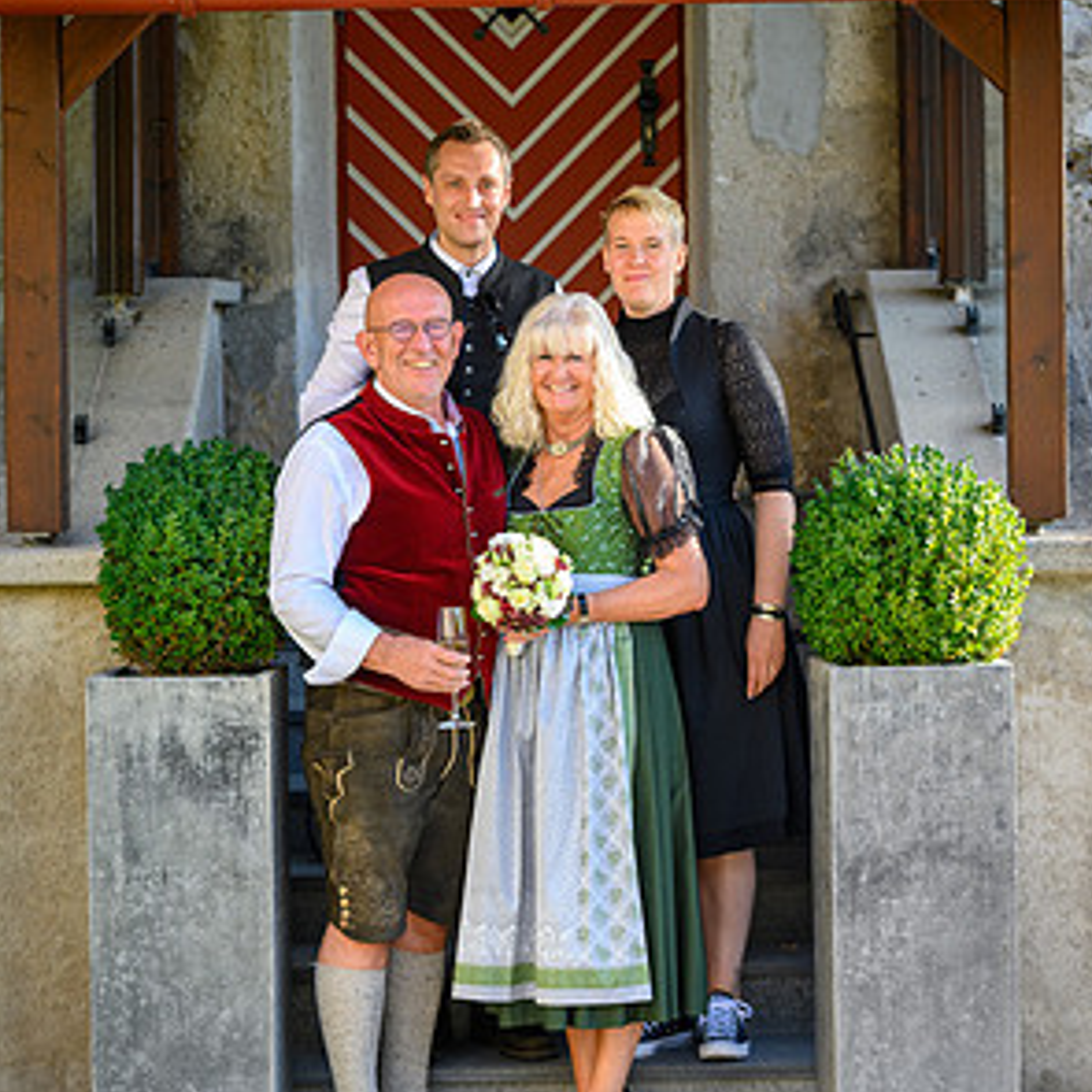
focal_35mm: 101
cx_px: 550
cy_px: 507
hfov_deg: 17.2
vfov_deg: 17.2
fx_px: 3605
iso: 250
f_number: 4
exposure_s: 1/250
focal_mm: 78
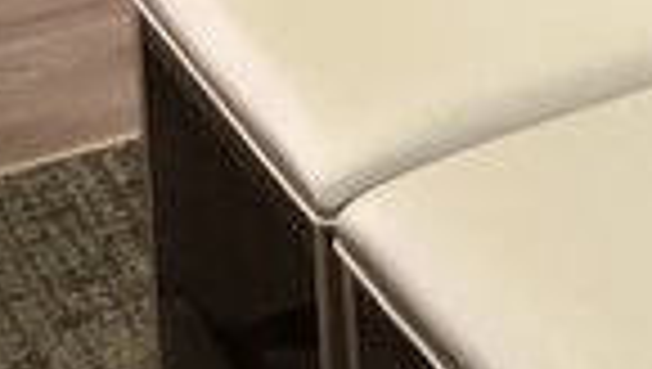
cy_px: -783
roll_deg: +0.1
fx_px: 2908
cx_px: 1259
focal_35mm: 168
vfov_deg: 6.5
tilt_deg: -8.3
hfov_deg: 11.6
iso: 50
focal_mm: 4
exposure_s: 1/15
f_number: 1.8
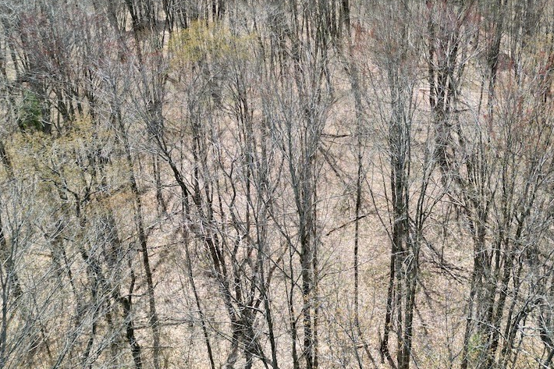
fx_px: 554
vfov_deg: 36.2
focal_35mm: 36
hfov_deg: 52.3
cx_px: 360
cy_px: 101
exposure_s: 1/2000
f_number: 1.7
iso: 140
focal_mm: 6.72
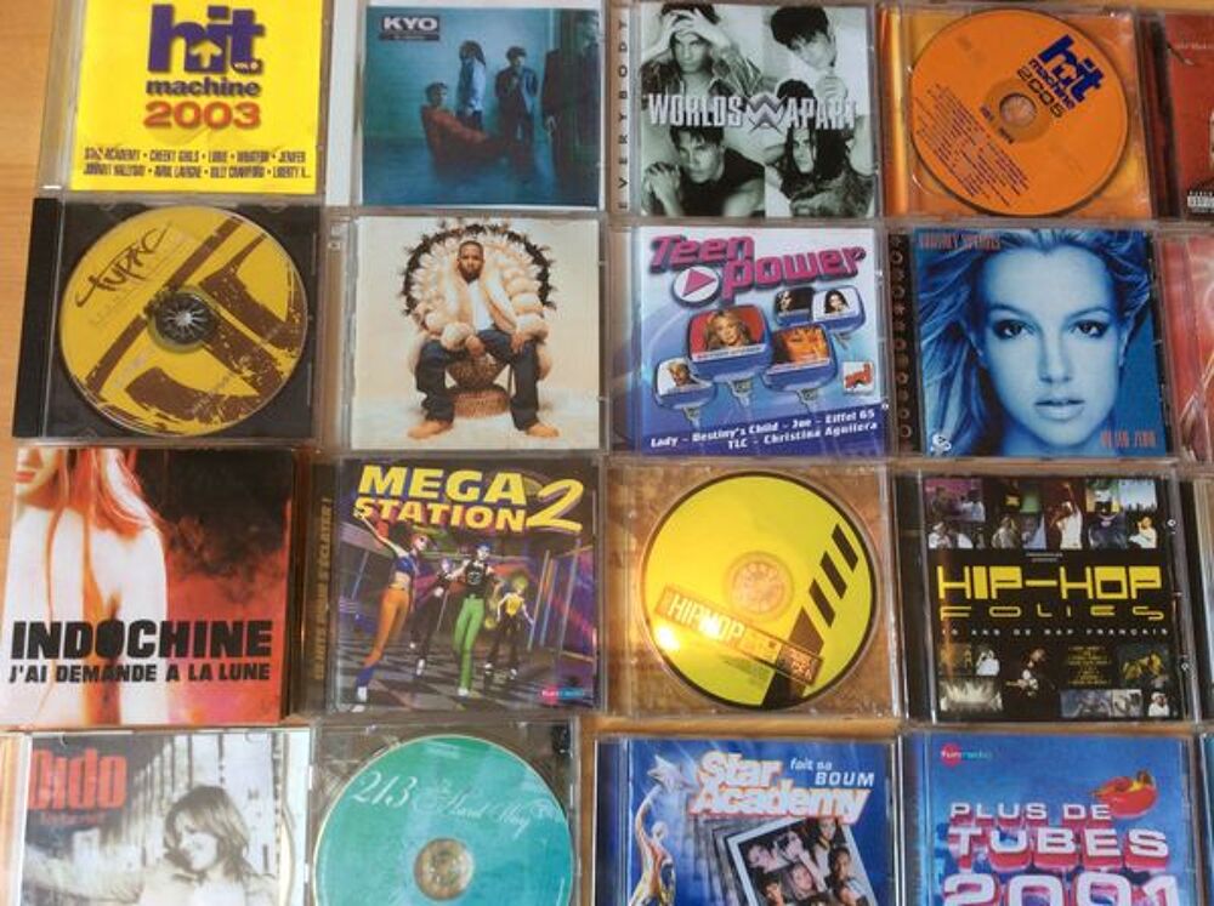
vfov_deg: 44.1
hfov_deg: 56.9
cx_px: 607
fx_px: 1121
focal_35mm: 32
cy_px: 453
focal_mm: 3.3
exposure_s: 1/25
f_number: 2.4
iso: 50
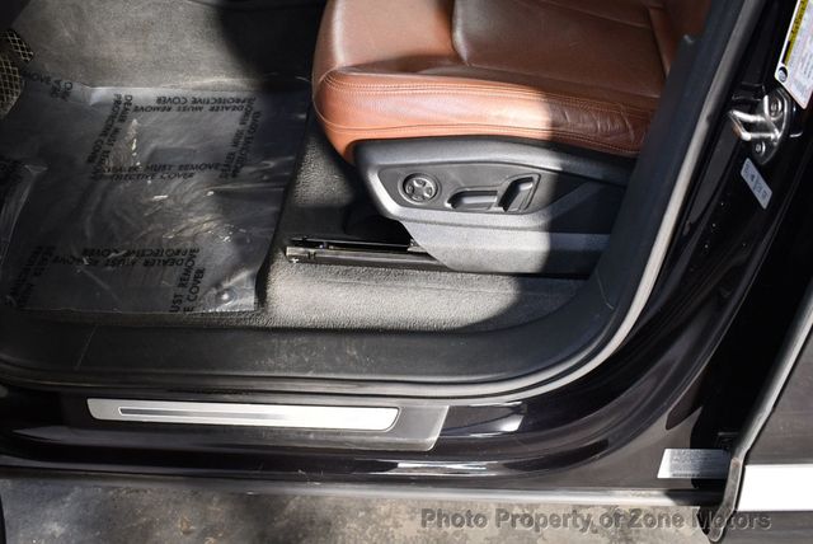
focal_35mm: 36
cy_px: 272
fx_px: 814
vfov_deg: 36.9
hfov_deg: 53.1
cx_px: 406
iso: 1250
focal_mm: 18
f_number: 3.5
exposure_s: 1/125
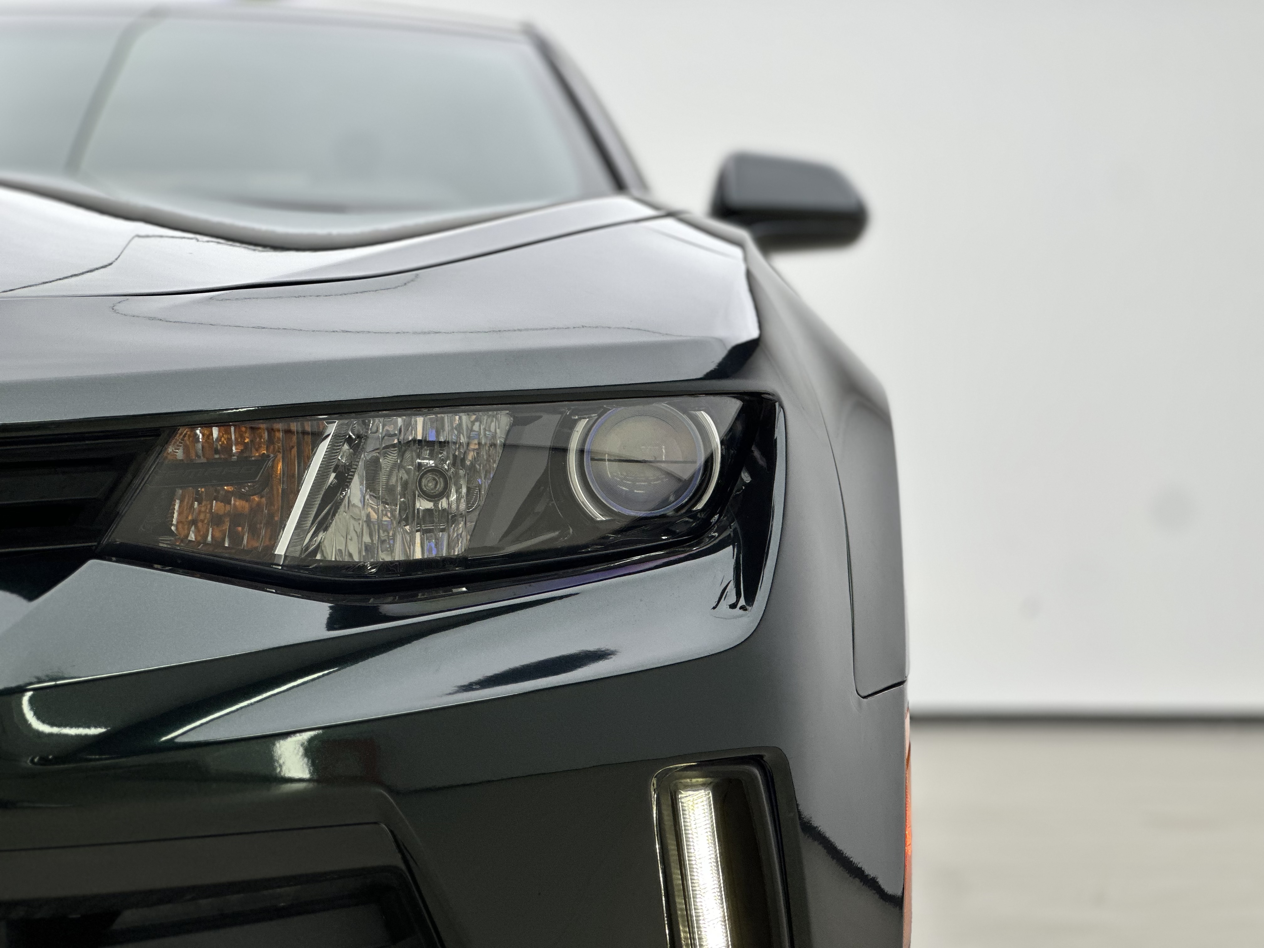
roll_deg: -0.2
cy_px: 474
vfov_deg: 19.1
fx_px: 2812
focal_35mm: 77
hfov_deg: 25.3
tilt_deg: +1.2
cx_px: 632
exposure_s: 1/100
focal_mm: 9
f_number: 2.8
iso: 40
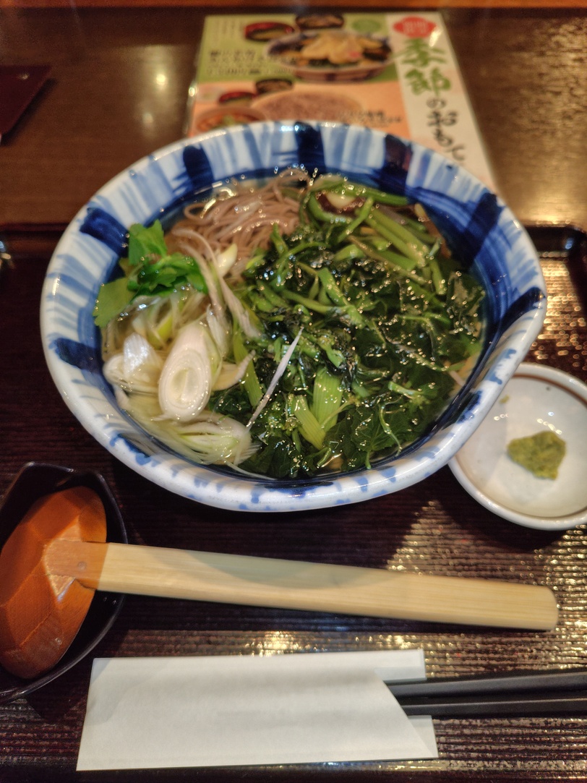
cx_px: 294
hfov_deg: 58.9
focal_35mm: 23
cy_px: 392
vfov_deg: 73.9
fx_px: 520
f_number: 1.9
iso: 621
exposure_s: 1/60
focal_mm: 5.6
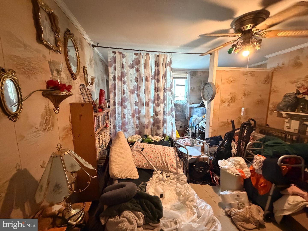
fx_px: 125
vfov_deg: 85.7
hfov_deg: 102.1
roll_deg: -0.5
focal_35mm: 14
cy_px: 116
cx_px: 154
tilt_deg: -9.1
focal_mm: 2.22
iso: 1250
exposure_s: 1/60
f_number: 2.2
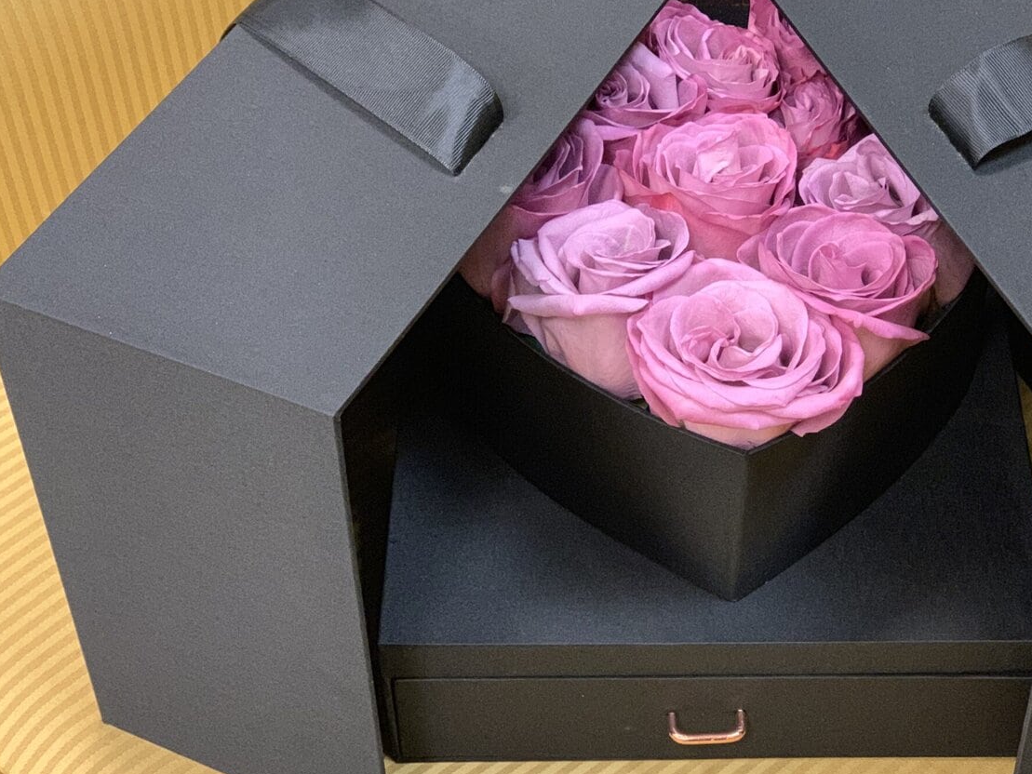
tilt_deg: -47.6
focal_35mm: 75
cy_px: 370
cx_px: 712
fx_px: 2236
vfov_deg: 19.6
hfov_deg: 25.8
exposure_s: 1/40
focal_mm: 6
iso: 320
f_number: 2.4
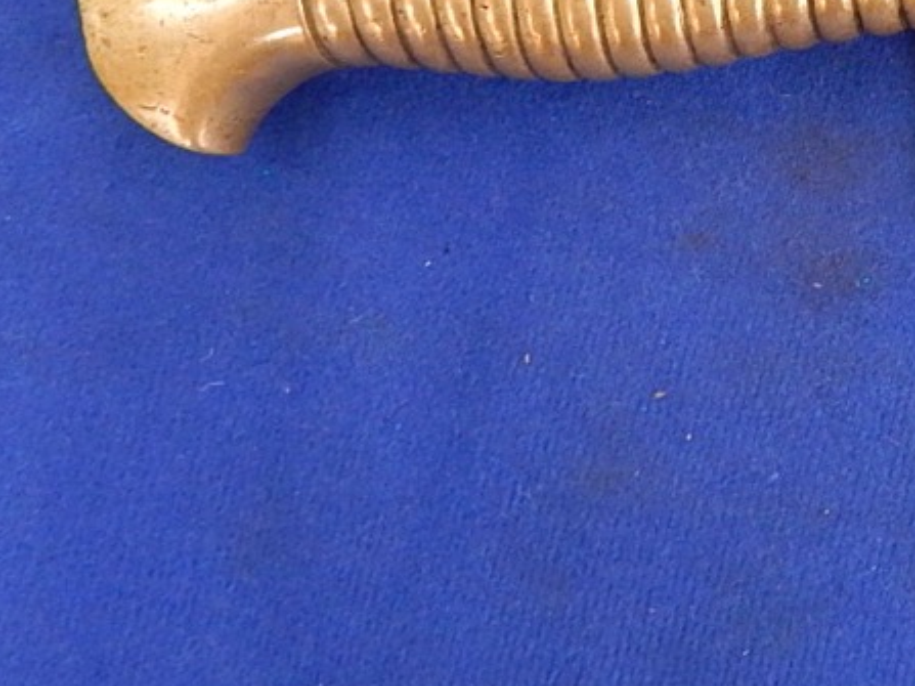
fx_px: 1665
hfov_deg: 28.3
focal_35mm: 63
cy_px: -94
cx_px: 974
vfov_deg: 21.9
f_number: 3
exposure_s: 1/13
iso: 400
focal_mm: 4
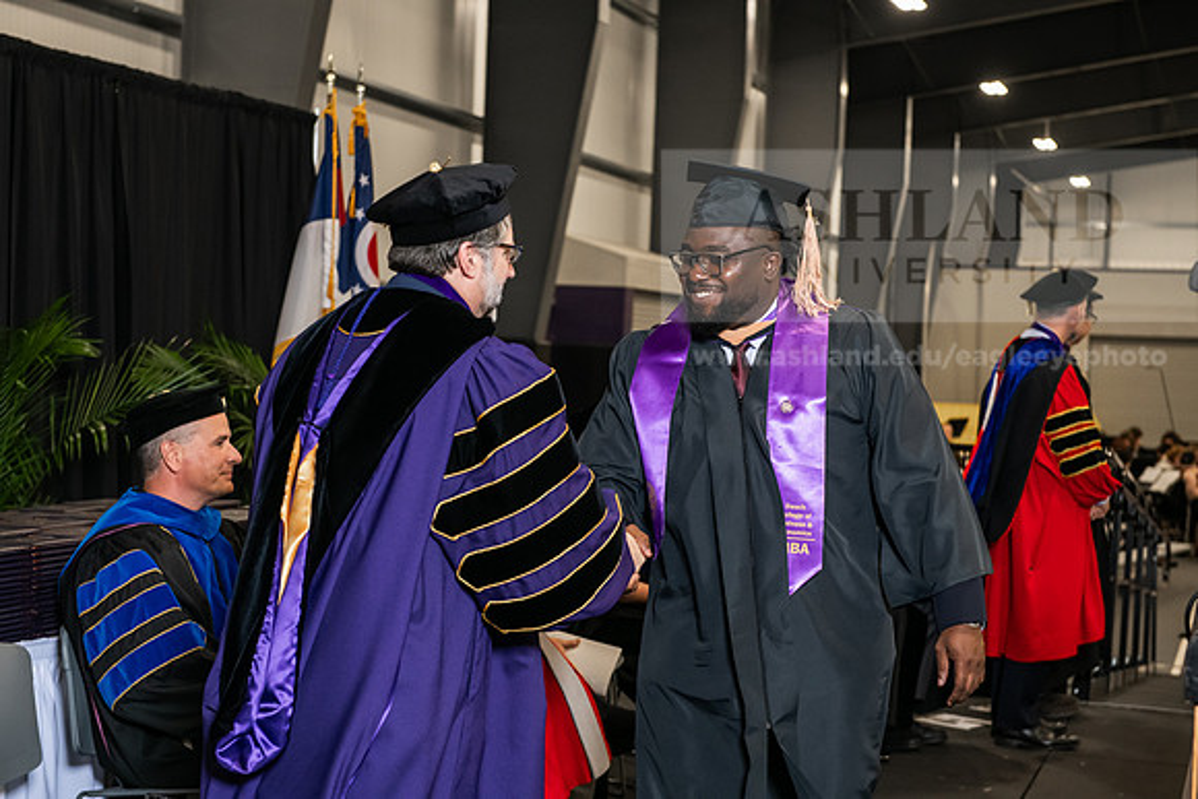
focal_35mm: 66
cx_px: 599
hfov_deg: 30.5
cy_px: 400
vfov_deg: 20.6
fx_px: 2197
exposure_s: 1/200
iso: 2000
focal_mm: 66
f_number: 5
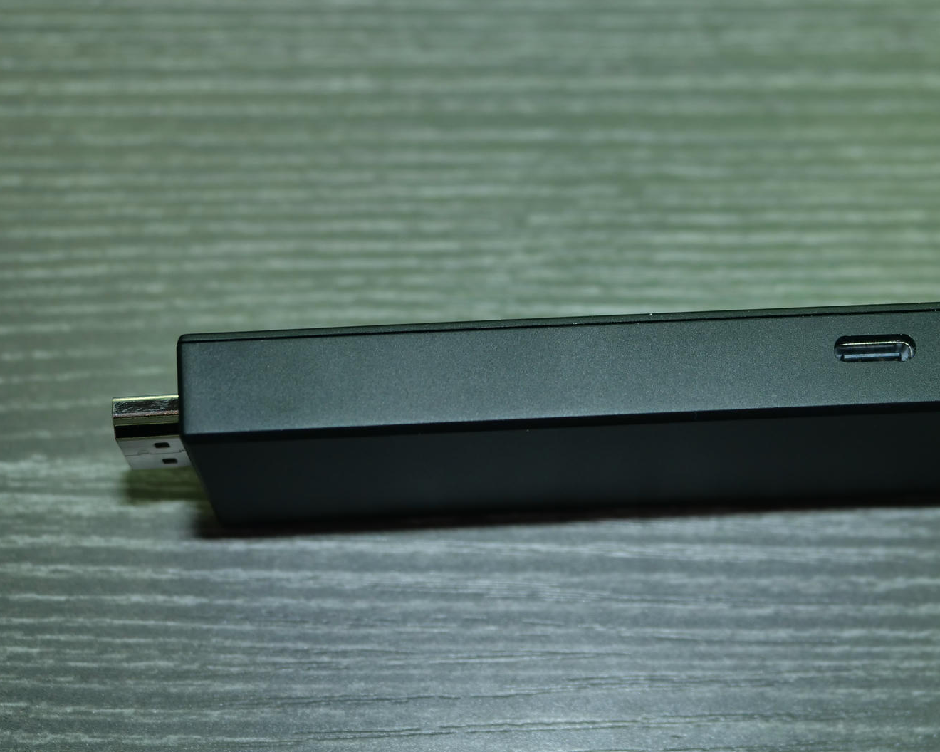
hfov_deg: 26.7
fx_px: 1975
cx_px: 600
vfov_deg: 21.6
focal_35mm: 71
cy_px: 368
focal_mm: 25
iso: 200
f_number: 2.8
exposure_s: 1/60
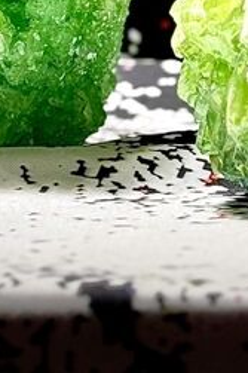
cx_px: 165
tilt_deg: +6.8
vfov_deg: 8.1
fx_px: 2473
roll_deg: -0.2
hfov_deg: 5.7
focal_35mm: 239
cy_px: -470
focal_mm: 6.76
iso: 50
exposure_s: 1/100
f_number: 1.78
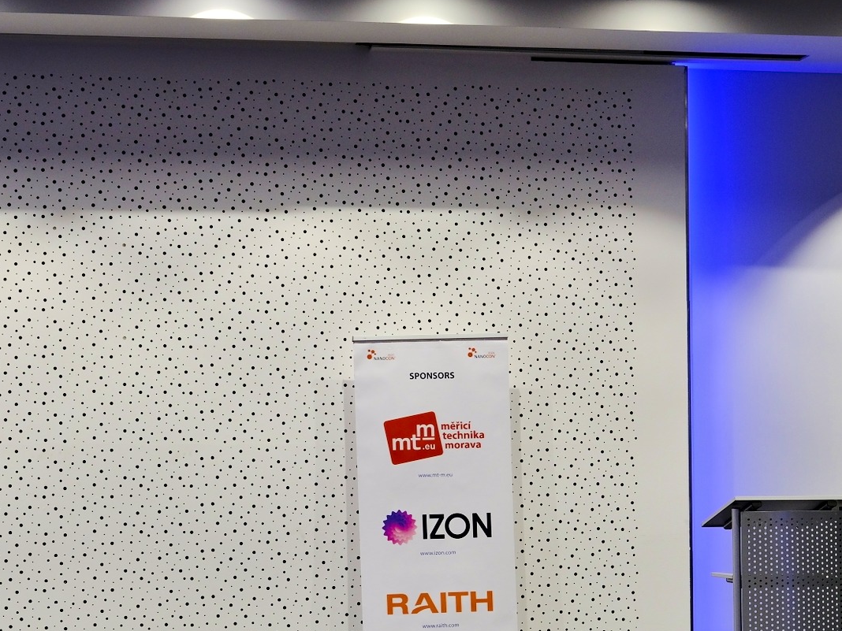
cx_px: 380
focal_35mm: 103
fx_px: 2505
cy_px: 462
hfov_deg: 19.1
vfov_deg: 14.3
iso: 1250
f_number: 5.6
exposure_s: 1/52
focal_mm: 70
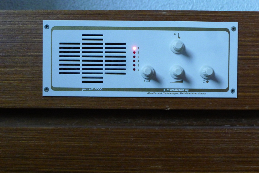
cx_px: 130
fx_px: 360
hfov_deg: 39.6
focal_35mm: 50
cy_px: 86
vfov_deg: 27.0
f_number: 2.7
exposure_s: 1/40
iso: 800
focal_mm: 10.7
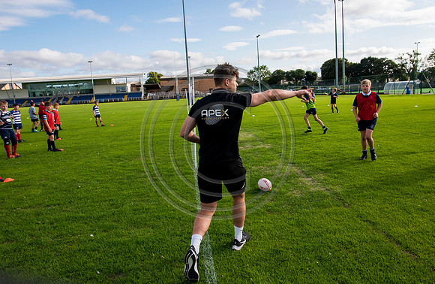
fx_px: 274
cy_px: 129
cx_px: 231
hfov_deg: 76.9
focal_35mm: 23
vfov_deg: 54.7
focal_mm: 20
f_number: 4
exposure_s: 1/1250
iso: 250
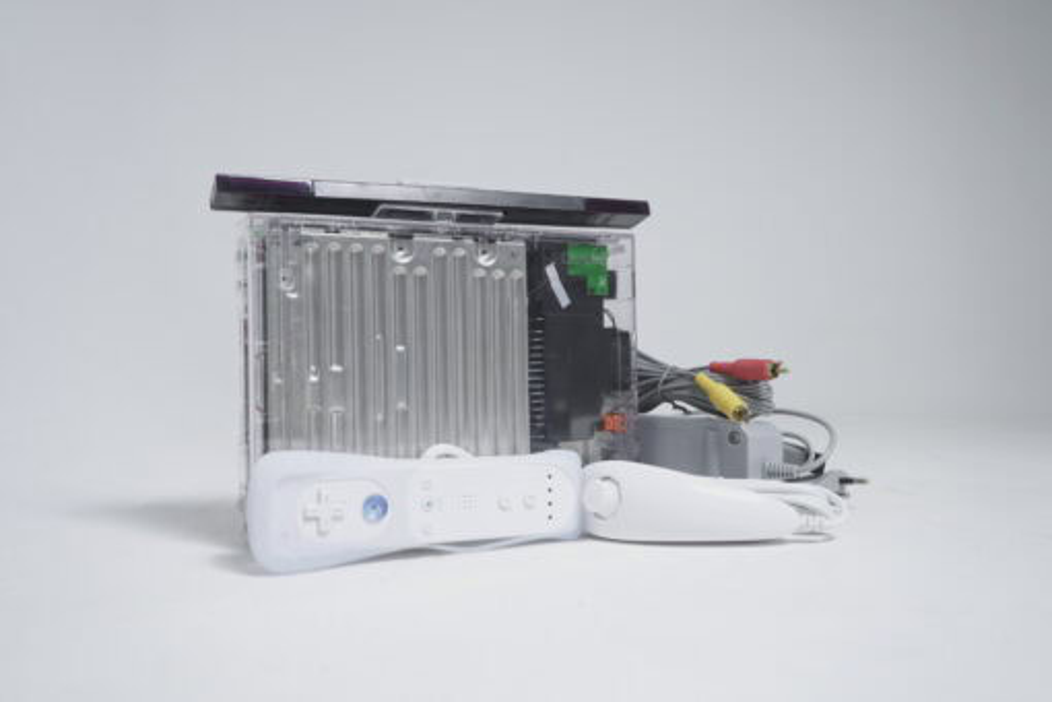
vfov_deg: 45.0
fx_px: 847
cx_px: 526
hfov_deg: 63.7
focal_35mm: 29
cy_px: 351
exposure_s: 1/5
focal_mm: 29
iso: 100
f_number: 5.6
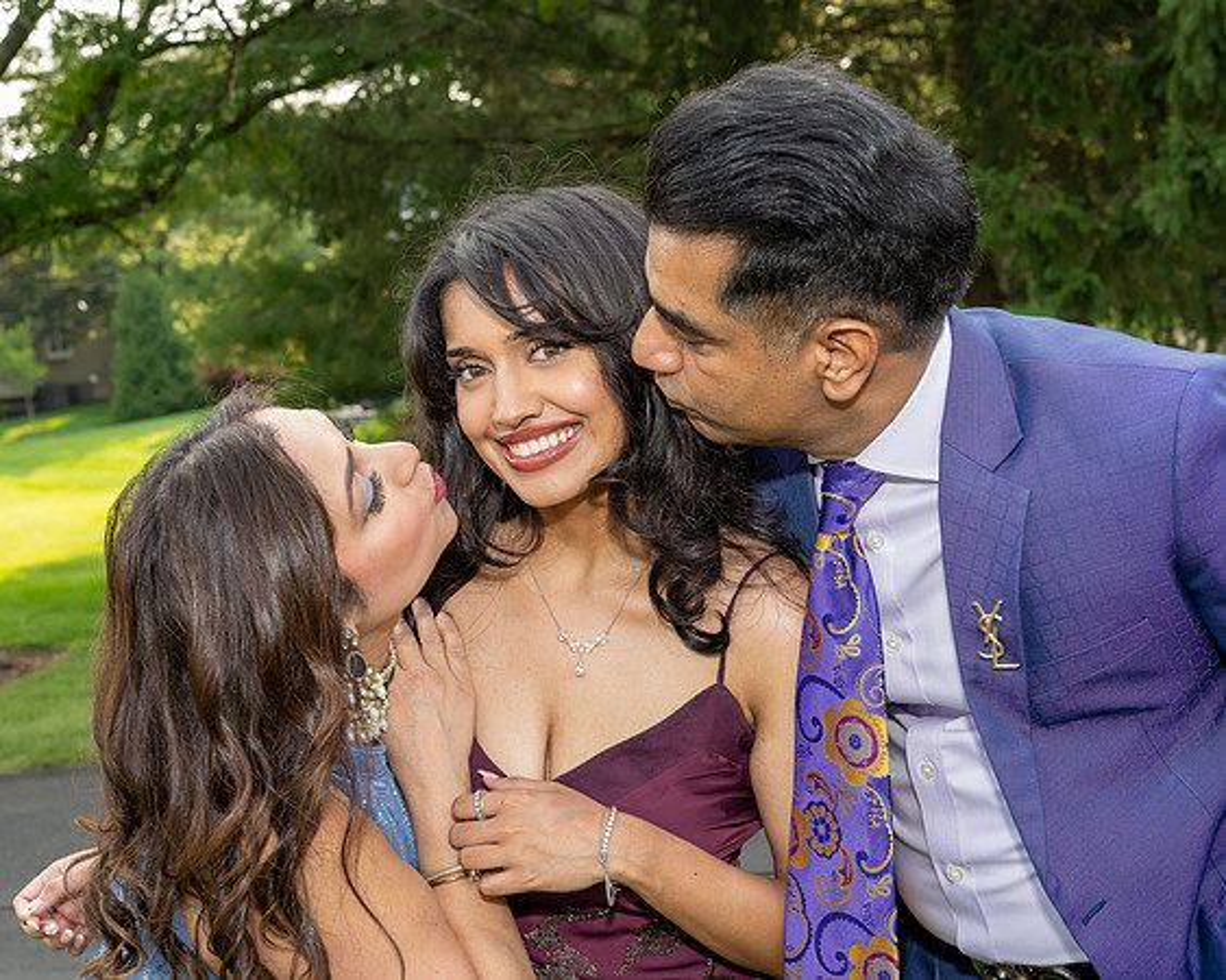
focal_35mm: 56
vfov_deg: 27.0
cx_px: 490
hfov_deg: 33.3
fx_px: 2042
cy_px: 490
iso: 1000
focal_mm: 50
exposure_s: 1/250
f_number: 8
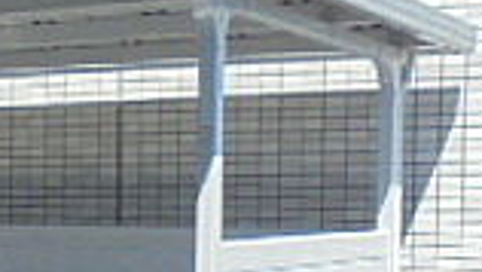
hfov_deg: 17.0
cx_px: -229
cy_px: 327
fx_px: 1470
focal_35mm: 115
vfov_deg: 10.4
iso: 100
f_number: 3.5
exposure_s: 1/500
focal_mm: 4.6
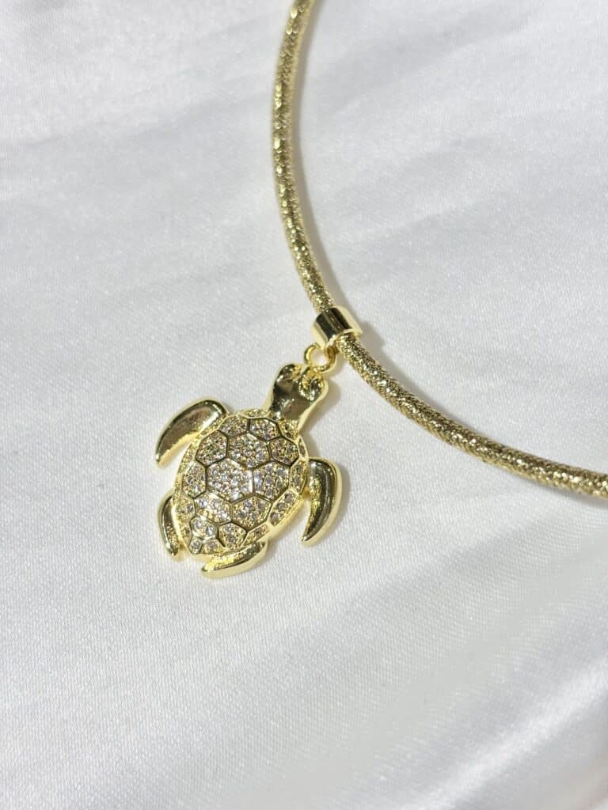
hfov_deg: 28.0
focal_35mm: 52
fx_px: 1218
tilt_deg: -62.0
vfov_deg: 36.8
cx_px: 304
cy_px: 405
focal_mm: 5.96
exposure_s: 1/317
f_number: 1.6
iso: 32
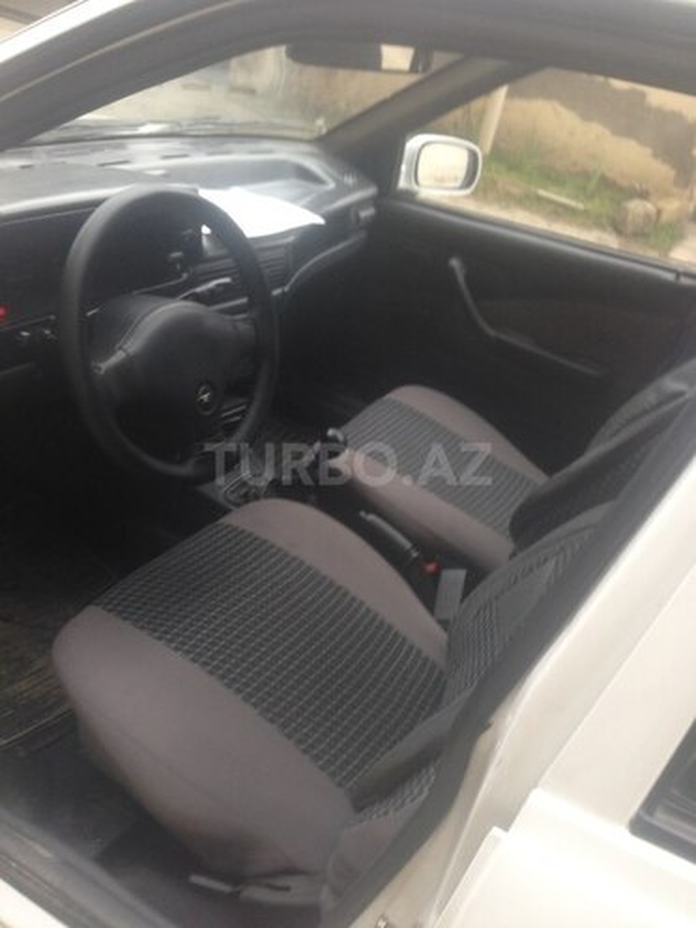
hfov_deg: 42.9
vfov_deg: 55.4
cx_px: 348
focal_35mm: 33
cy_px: 464
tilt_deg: -30.8
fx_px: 885
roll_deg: -15.2
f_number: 2.4
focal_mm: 4.12
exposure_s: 1/30
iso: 50
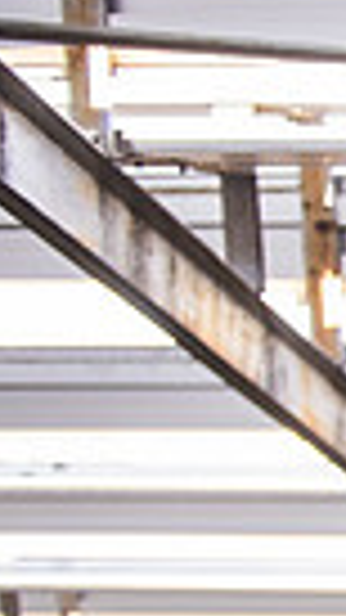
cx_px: 1242
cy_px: 694
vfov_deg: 18.8
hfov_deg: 8.2
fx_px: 1779
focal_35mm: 109
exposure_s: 1/200
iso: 200
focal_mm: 24
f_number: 2.8
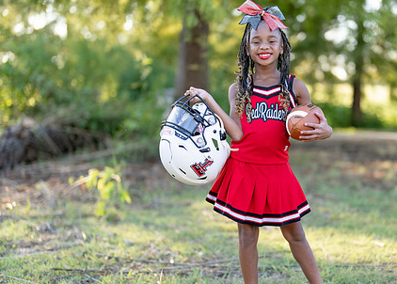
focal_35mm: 72
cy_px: 153
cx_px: 268
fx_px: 812
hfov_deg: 27.3
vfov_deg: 19.8
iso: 100
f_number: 1.2
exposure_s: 1/800
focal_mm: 50
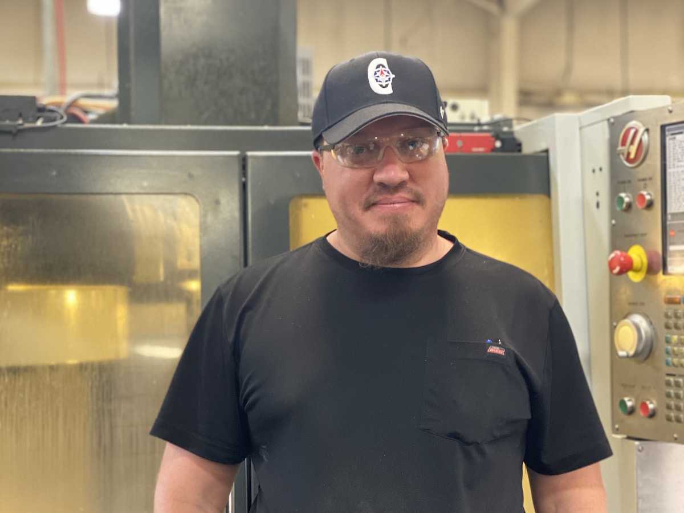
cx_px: 342
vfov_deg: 28.0
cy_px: 256
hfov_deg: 36.8
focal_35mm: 52
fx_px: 1028
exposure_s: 1/40
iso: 200
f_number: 2
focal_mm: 6
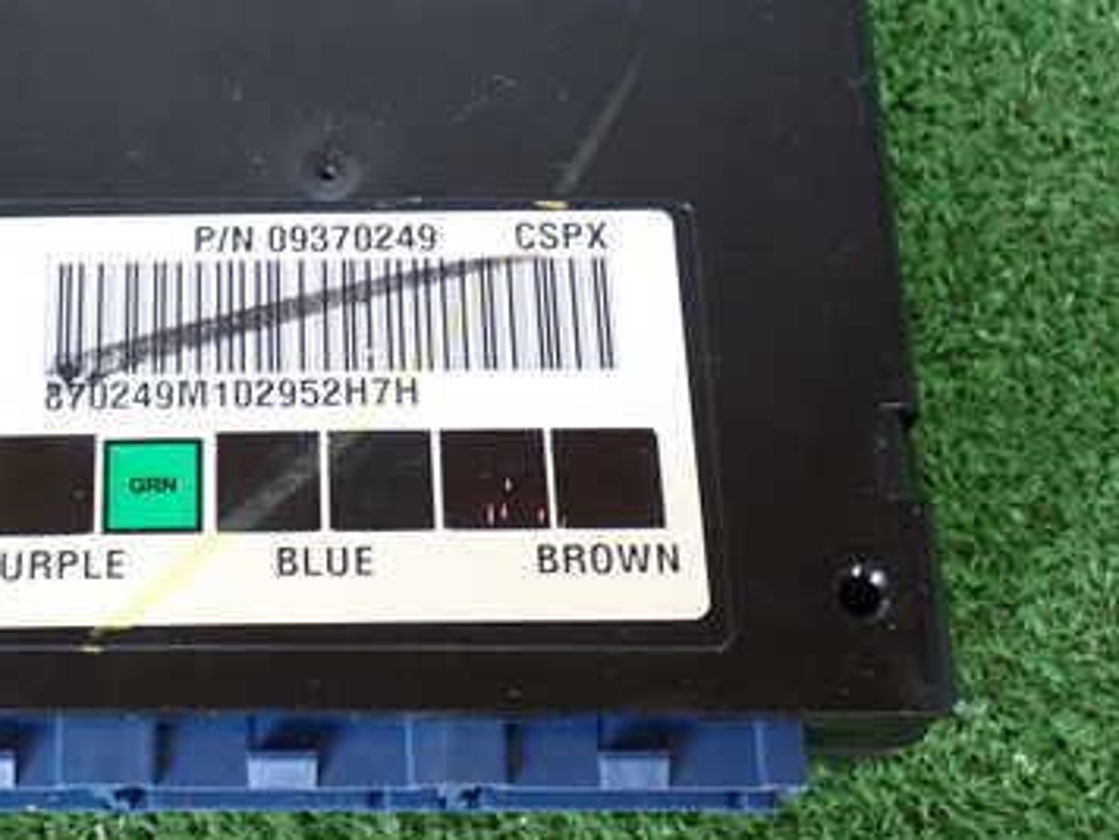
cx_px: 283
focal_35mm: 64
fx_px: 2069
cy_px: 305
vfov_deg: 22.9
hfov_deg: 29.8
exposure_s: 1/40
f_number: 2.7
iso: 200
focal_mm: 6.83
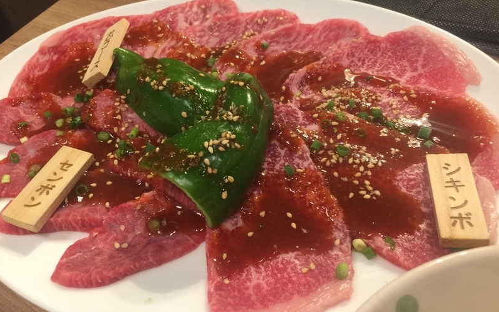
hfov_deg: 61.2
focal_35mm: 31
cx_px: 250
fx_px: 422
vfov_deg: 40.6
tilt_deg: -50.2
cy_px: 138
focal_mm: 4.15
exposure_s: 1/10
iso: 100
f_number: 2.2
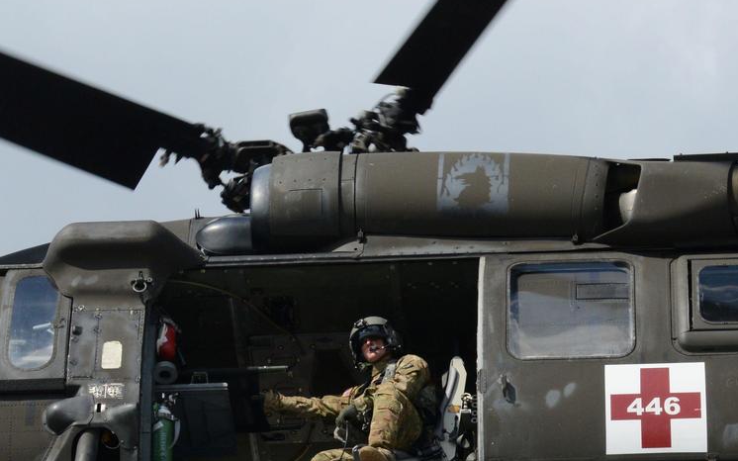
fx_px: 4324
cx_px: 317
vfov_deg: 6.1
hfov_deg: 9.8
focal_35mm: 215
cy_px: 368
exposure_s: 1/800
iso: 1000
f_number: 14
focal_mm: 82
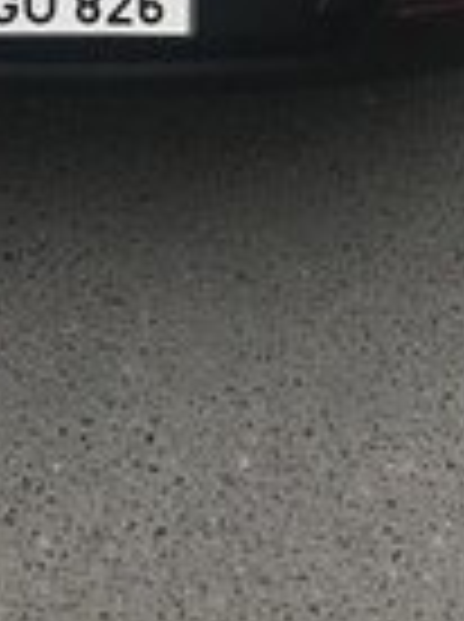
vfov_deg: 17.8
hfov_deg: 14.5
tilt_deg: -19.8
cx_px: 54
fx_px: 1811
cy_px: -261
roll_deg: +1.4
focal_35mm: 101
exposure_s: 1/563
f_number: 1.8
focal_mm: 3.99
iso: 20
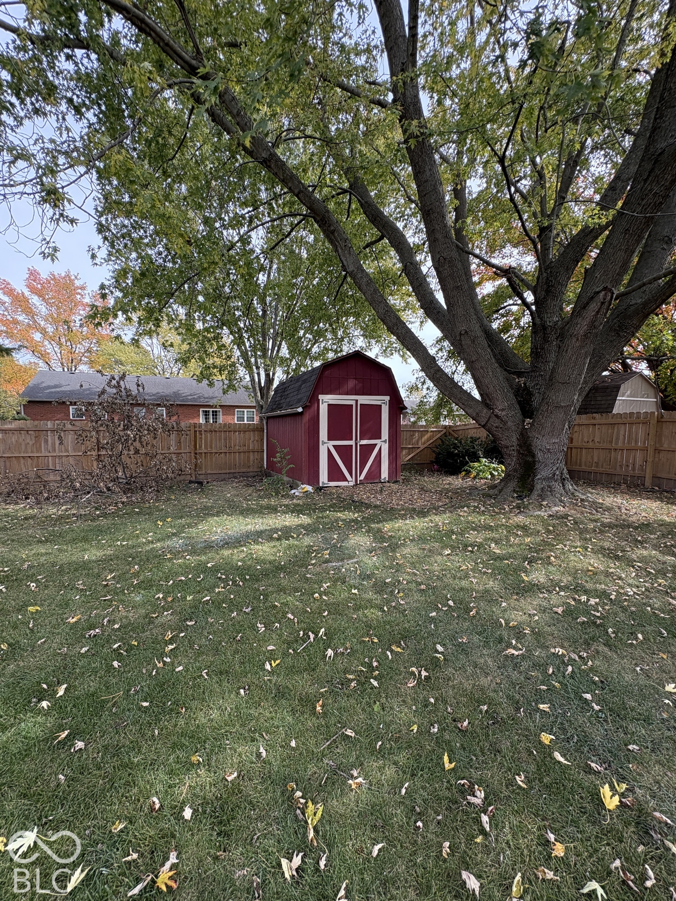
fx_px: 365
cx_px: 338
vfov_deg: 102.1
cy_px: 450
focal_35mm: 14
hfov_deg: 85.7
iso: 64
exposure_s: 1/303
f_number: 2.2
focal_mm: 2.22
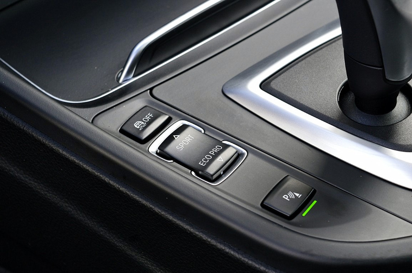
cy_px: 136
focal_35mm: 82
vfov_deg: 16.5
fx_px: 943
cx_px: 206
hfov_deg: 24.6
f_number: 8
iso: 720
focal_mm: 55
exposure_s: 1/60
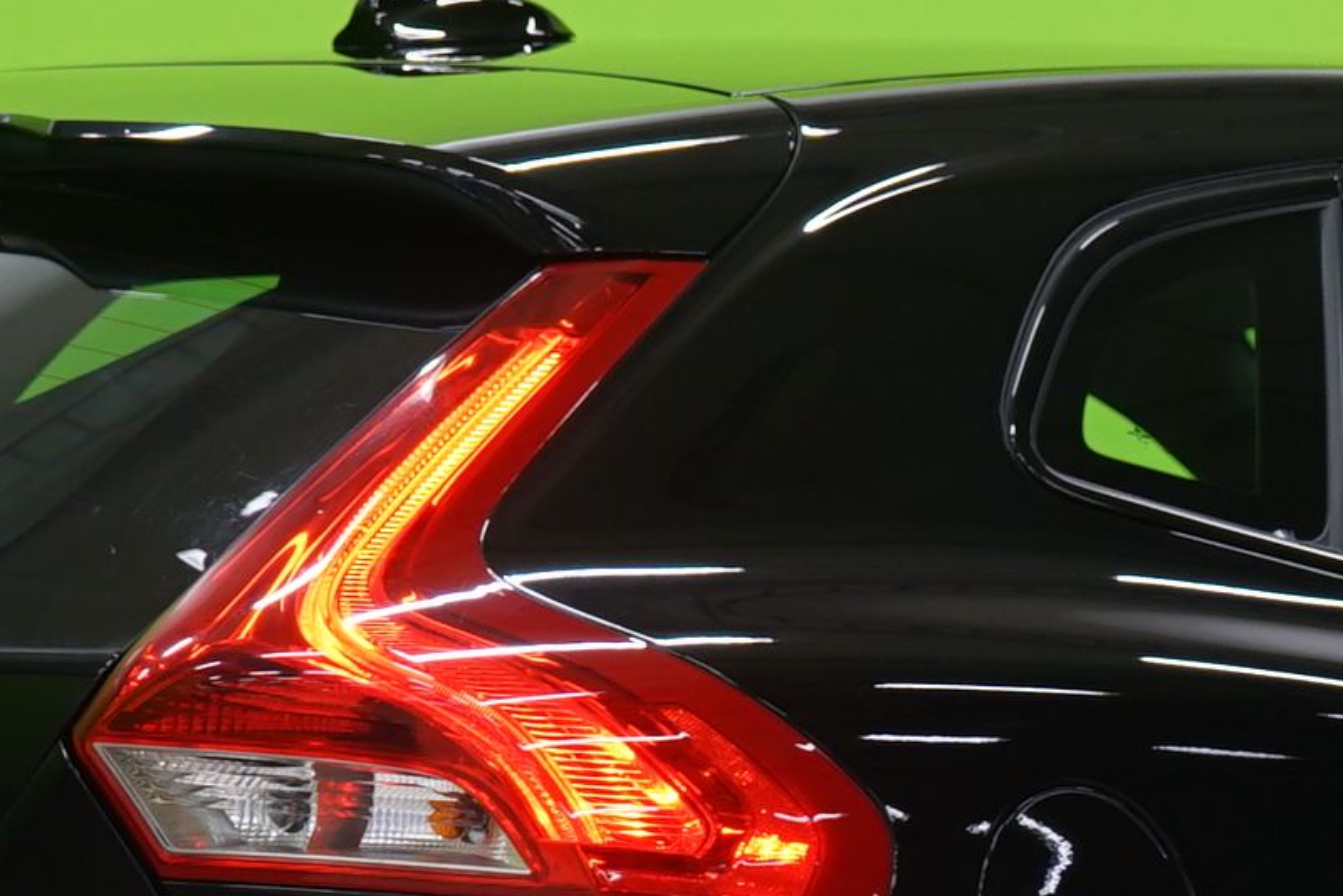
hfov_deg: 8.5
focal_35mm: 241
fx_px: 8993
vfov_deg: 5.7
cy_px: 841
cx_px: 1220
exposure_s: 1/8
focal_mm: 49
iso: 400
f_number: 5
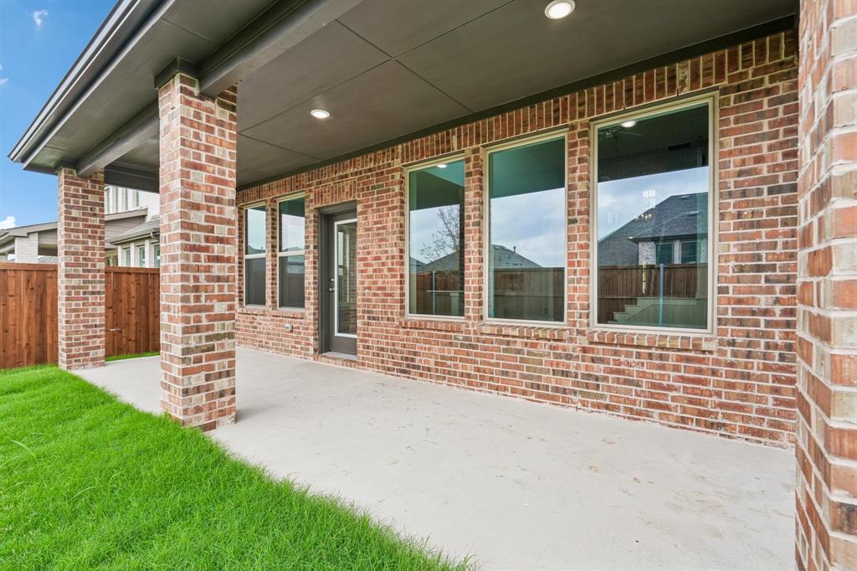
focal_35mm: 16
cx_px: 428
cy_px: 286
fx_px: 381
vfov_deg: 73.7
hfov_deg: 96.8
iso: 100
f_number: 8
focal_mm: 16
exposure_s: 1/60
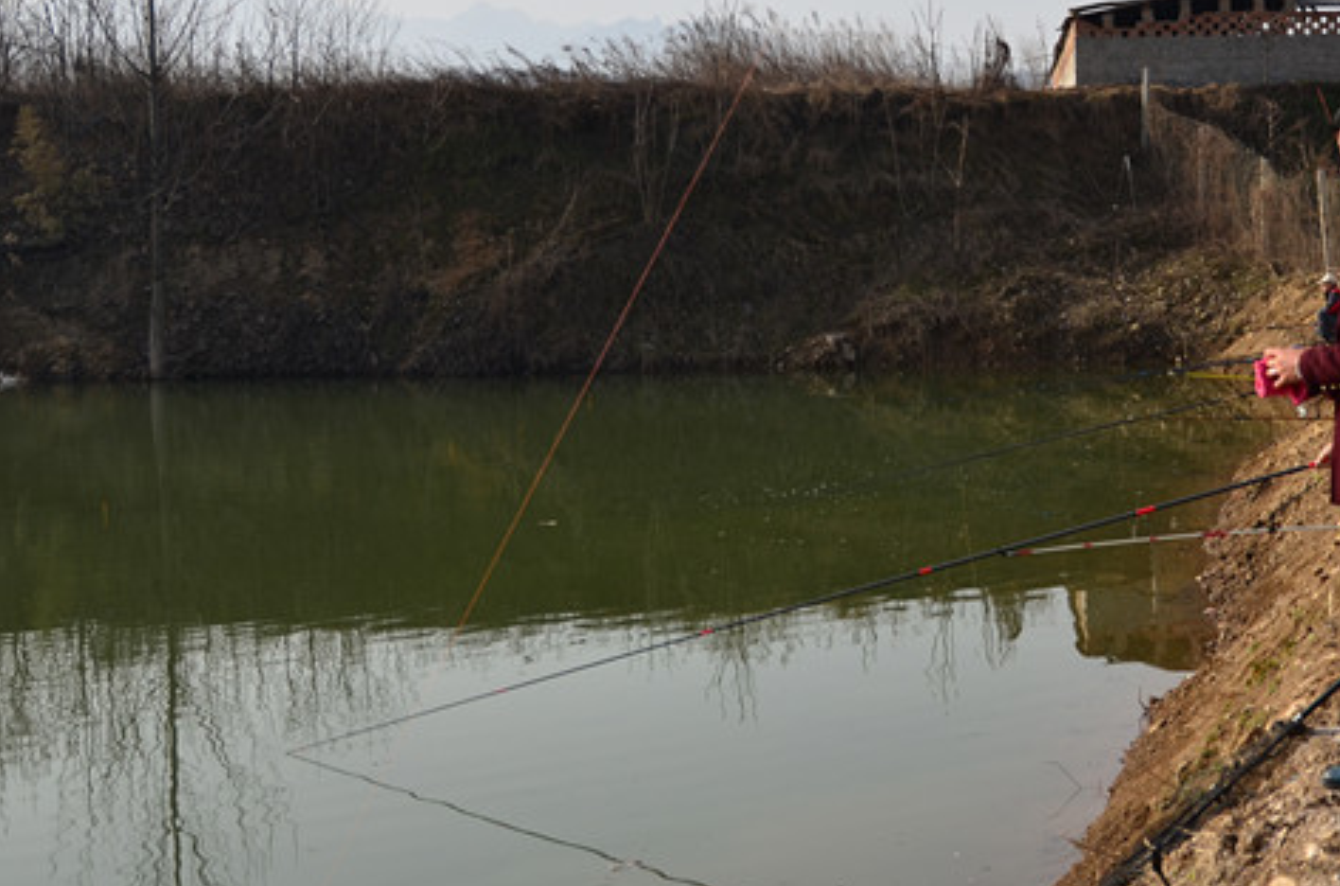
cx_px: 1036
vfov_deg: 22.0
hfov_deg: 32.2
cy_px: 263
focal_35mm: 61
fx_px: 2264
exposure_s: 1/800
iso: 100
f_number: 4.5
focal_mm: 24
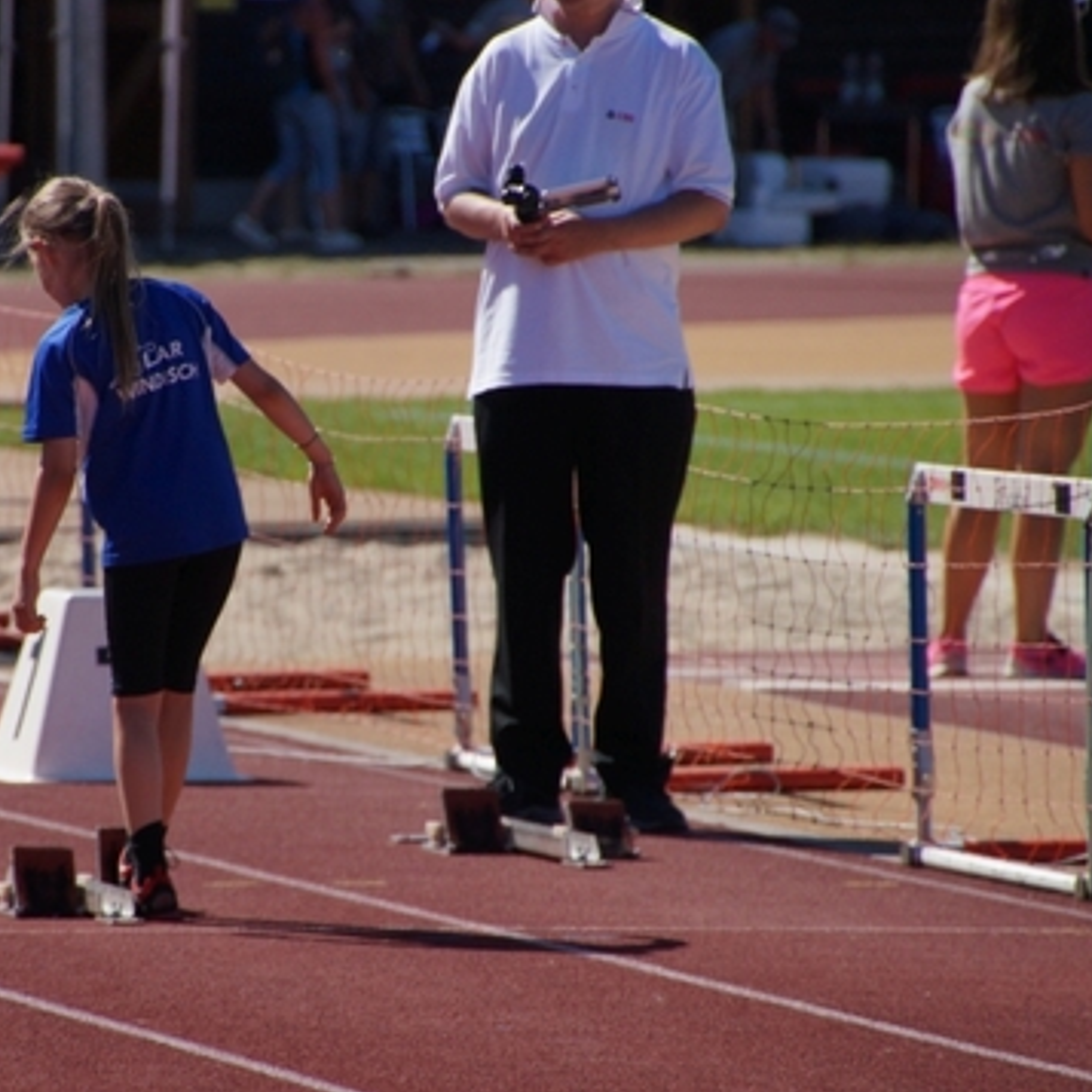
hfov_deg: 3.2
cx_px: 291
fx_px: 19273
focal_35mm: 540
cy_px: 546
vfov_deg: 3.2
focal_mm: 280
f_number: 6.3
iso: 400
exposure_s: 1/2000
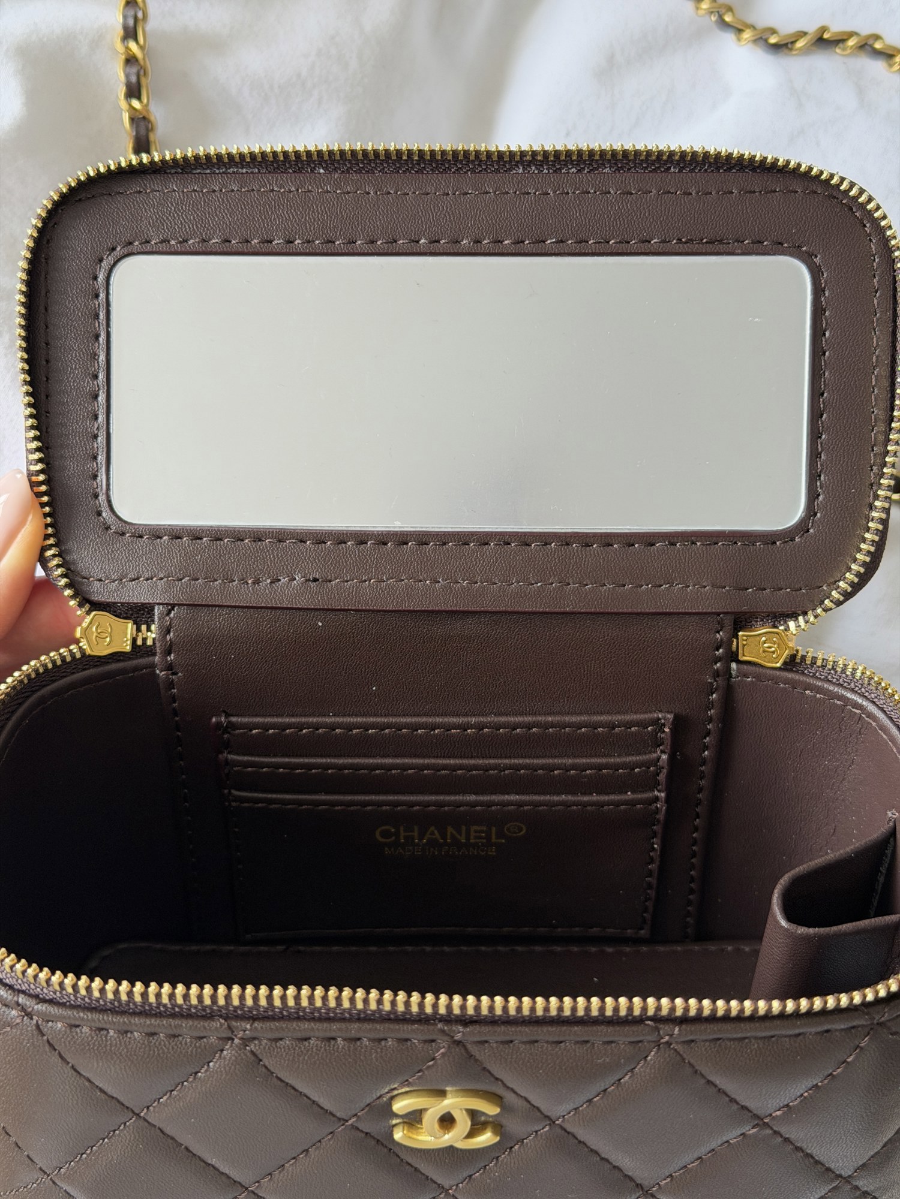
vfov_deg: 39.7
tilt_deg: -79.2
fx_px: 1664
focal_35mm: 48
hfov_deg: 30.3
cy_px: 600
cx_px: 450
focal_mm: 6.76
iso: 100
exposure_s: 1/93
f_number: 1.78
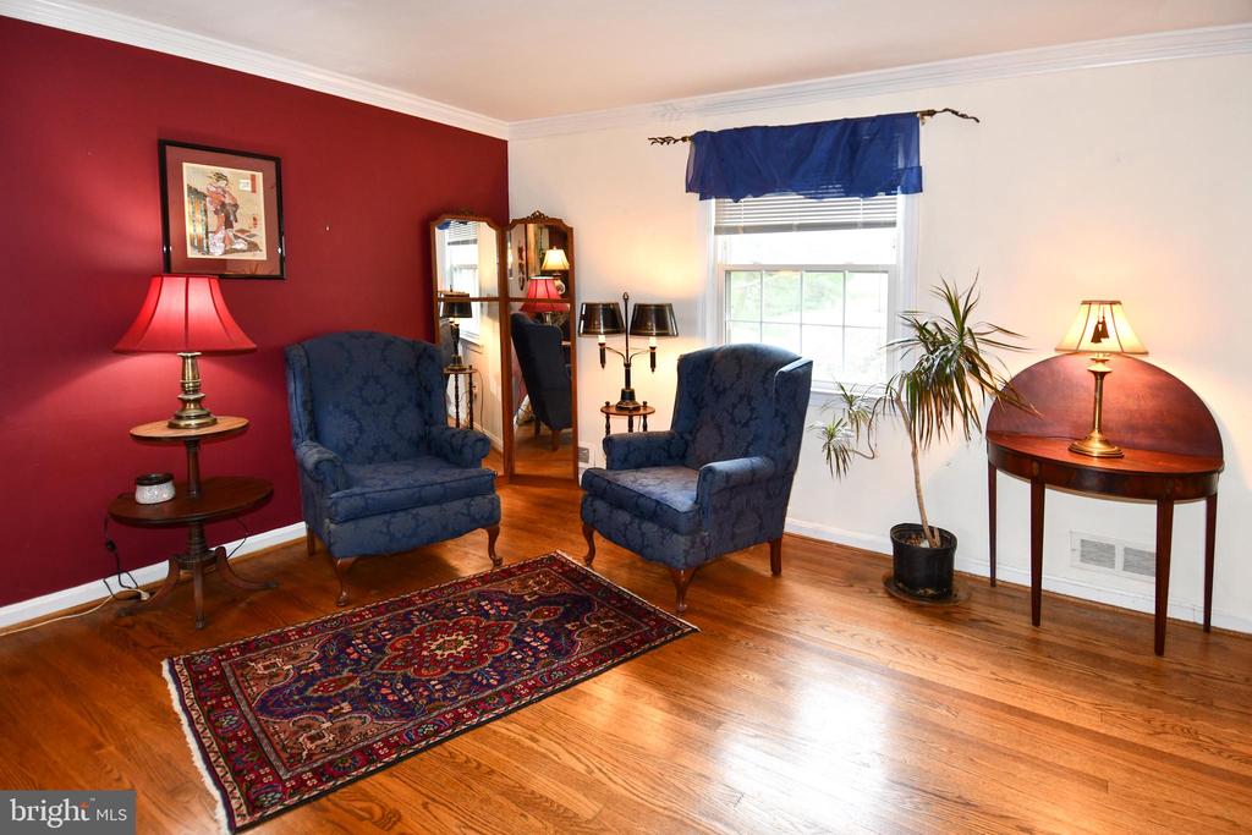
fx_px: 626
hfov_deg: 90.0
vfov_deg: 67.4
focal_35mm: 18
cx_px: 626
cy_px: 418
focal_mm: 12
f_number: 4
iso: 800
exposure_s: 1/60
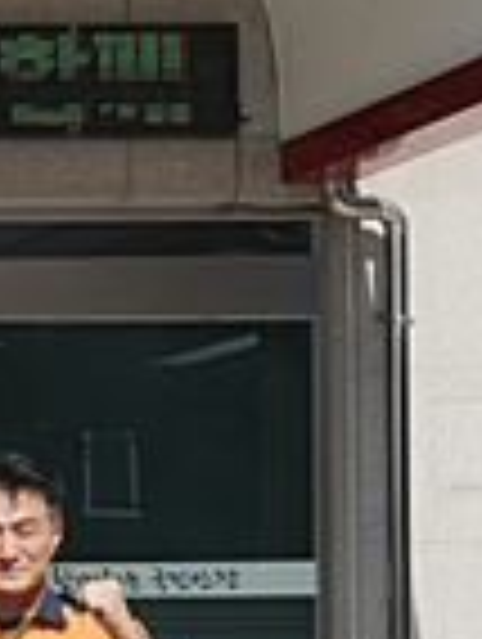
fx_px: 2702
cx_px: -1090
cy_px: 688
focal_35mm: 146
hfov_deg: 8.2
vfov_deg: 13.3
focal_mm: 24
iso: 125
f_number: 7.1
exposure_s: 1/323
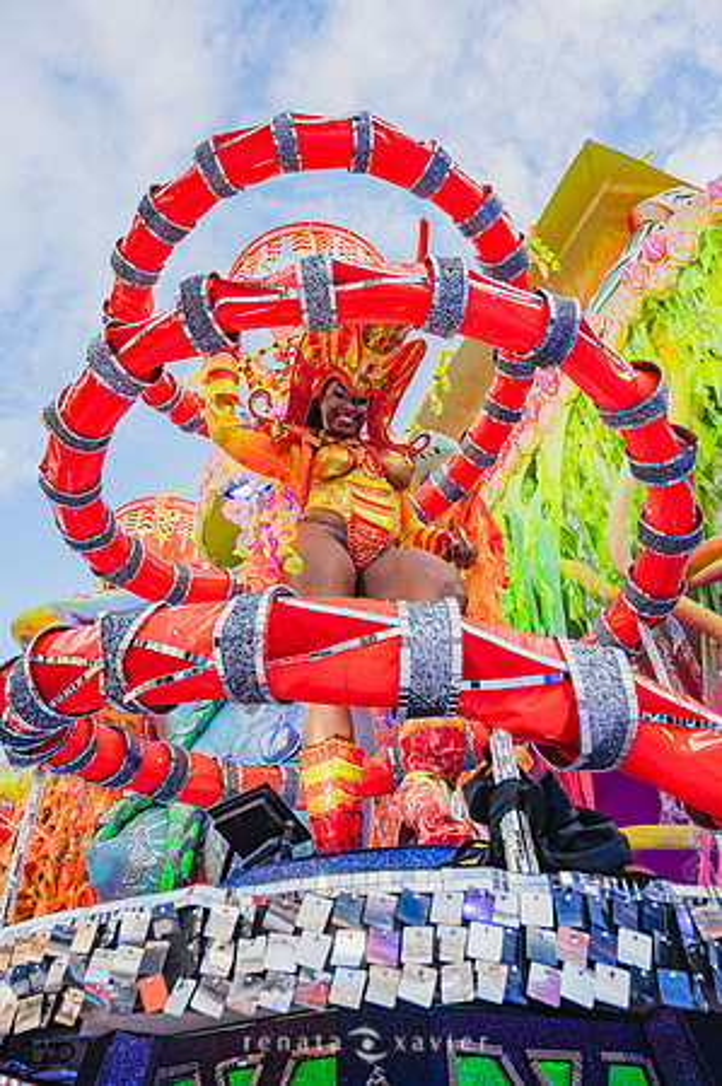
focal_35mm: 24
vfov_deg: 73.8
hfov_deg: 53.0
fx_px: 724
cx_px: 361
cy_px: 543
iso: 640
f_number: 5.6
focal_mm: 24
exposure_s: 1/1000
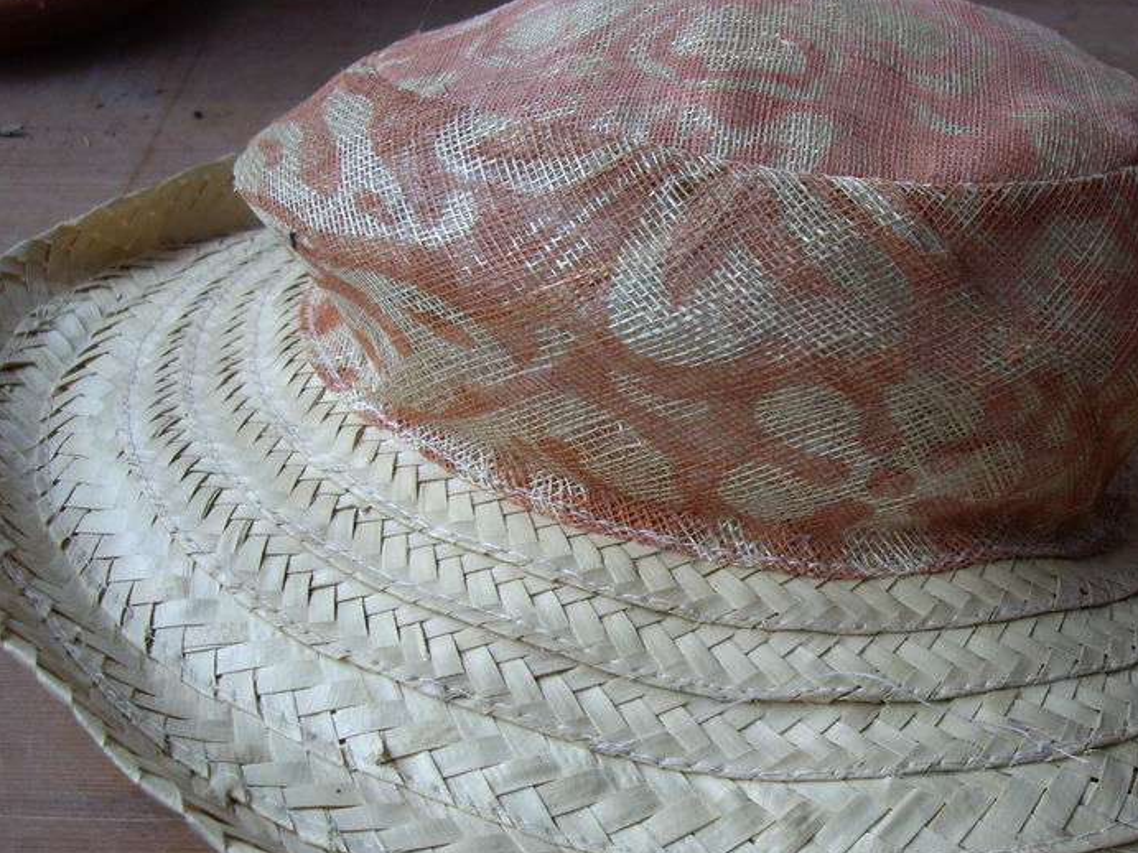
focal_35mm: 55
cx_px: 741
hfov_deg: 34.7
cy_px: 474
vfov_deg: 26.5
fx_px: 1808
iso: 64
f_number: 2.7
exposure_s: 1/80
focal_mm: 6.2
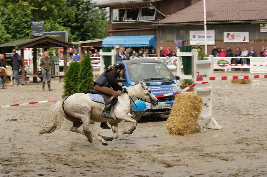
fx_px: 611
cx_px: 134
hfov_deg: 24.6
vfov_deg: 16.5
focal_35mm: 82
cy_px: 88
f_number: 8
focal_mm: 55
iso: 400
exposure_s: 1/500
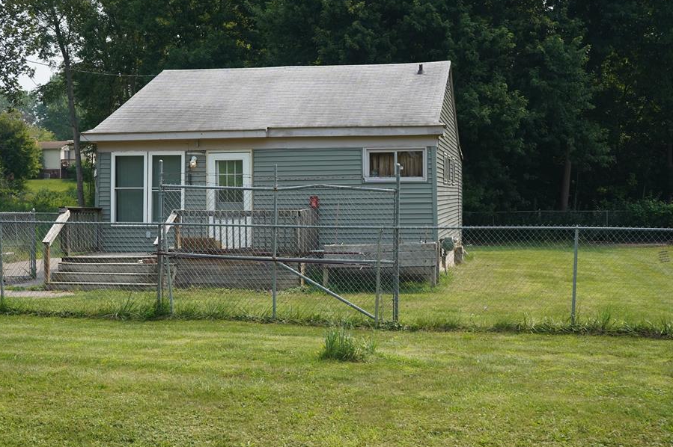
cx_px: 326
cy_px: 220
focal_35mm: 49
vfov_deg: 27.5
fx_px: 915
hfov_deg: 40.4
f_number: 6.3
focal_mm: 43
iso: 1000
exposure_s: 1/2500
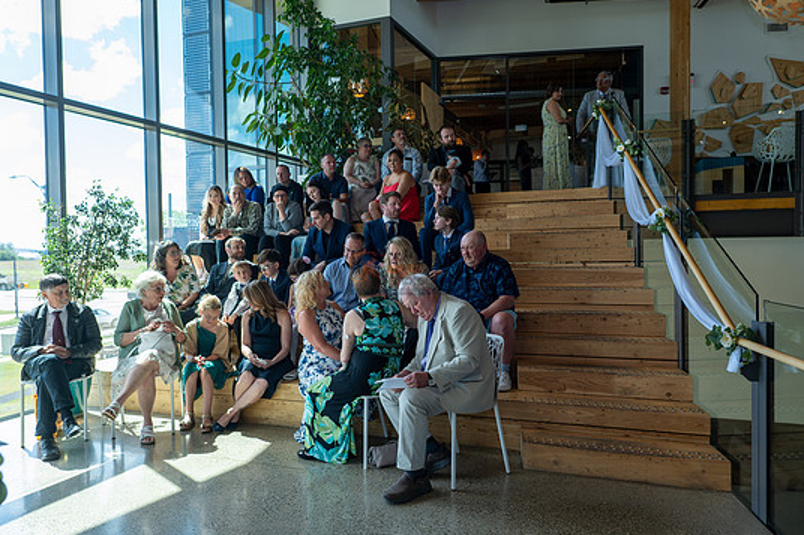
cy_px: 272
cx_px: 414
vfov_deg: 49.5
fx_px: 580
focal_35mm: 26
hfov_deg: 69.4
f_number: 3.5
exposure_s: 1/125
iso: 100
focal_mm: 24
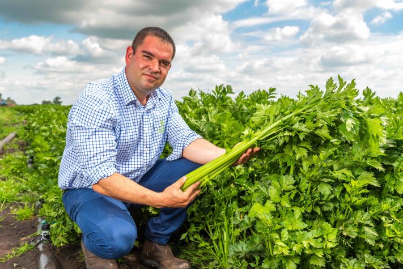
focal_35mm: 36
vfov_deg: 36.9
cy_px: 145
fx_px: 403
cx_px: 212
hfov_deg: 53.1
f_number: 5.6
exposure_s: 1/250
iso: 100
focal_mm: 32
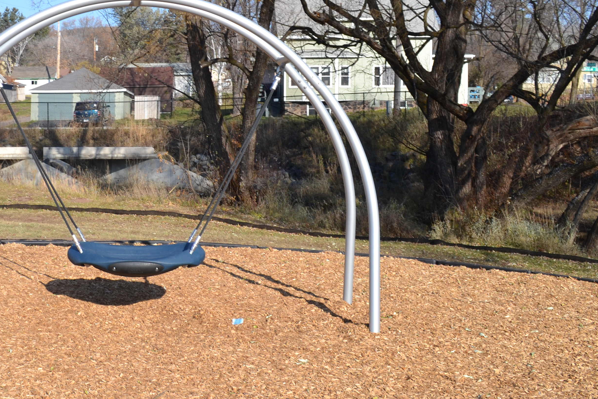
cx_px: 128
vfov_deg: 26.4
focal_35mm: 51
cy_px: 151
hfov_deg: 37.6
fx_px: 847
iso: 100
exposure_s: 1/200
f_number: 7.1
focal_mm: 18
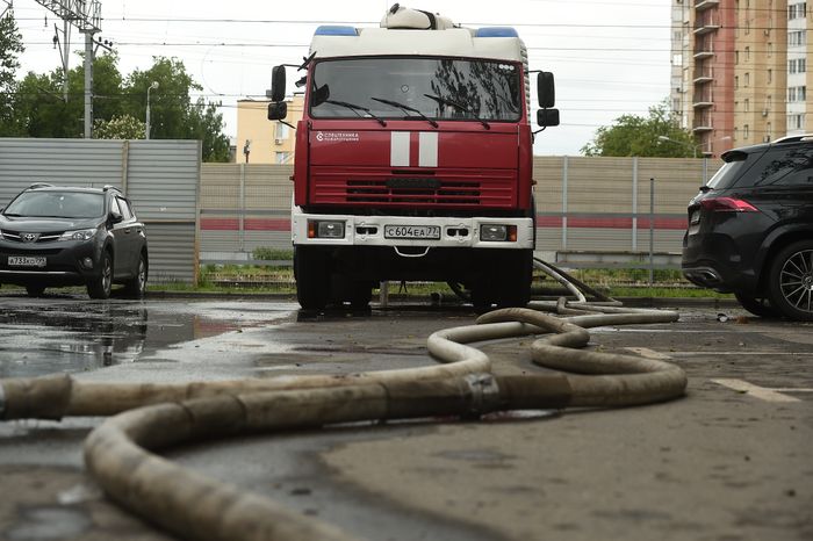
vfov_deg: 19.4
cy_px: 270
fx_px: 1580
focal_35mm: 70
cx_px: 406
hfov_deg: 28.9
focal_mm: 70
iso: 400
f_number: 5.6
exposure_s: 1/250
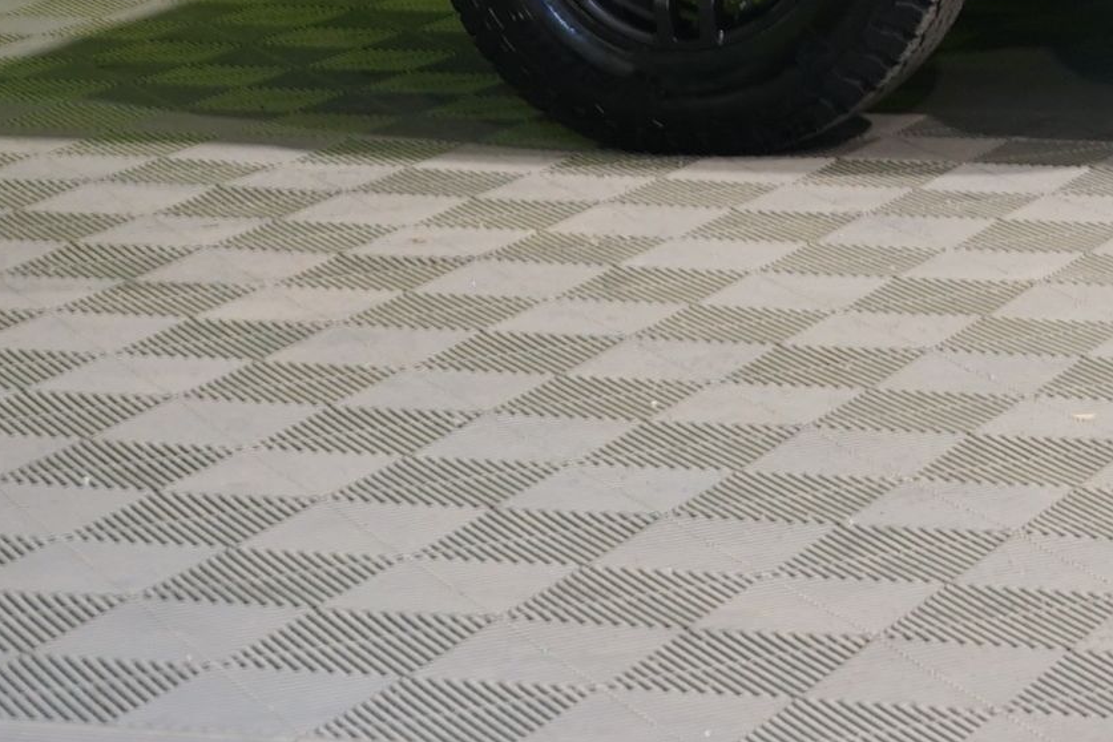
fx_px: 4544
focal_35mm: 147
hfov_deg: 13.1
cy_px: -543
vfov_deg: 9.0
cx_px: 1747
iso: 640
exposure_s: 1/10
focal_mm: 41
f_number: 7.1
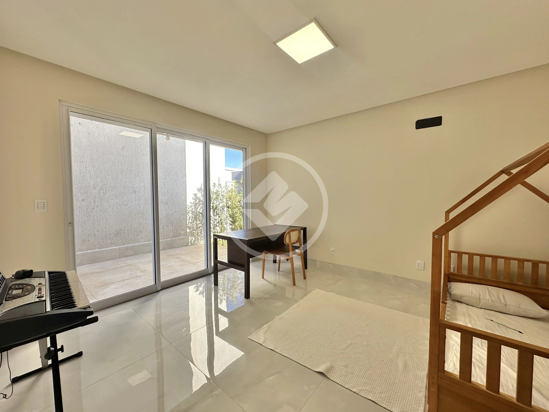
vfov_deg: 85.7
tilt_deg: -2.2
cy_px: 206
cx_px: 274
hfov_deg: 102.1
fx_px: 222
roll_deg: +0.1
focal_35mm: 14
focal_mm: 2.22
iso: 40
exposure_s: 1/153
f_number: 2.2
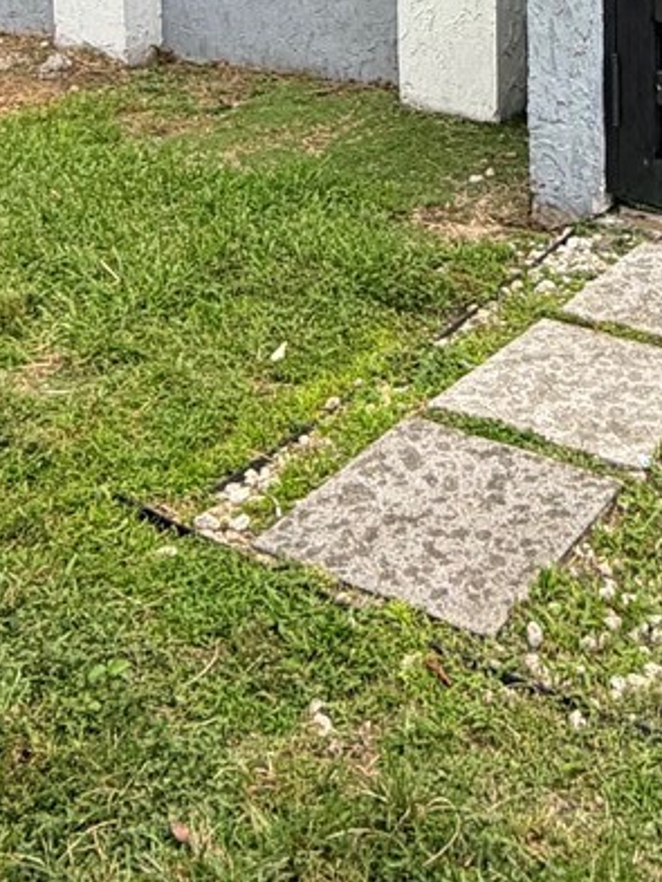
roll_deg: +2.4
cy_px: -159
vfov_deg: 29.4
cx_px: 509
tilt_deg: -2.0
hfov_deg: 25.3
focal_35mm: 57
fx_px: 1453
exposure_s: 1/155
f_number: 2.2
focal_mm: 2.22
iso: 50
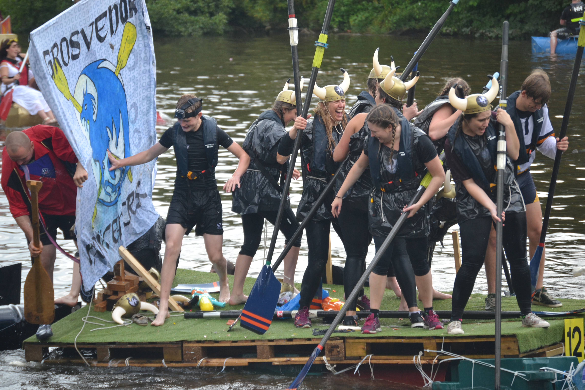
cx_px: 292
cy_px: 195
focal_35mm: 188
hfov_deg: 11.0
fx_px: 3047
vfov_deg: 7.3
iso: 400
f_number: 5
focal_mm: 125
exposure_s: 1/400
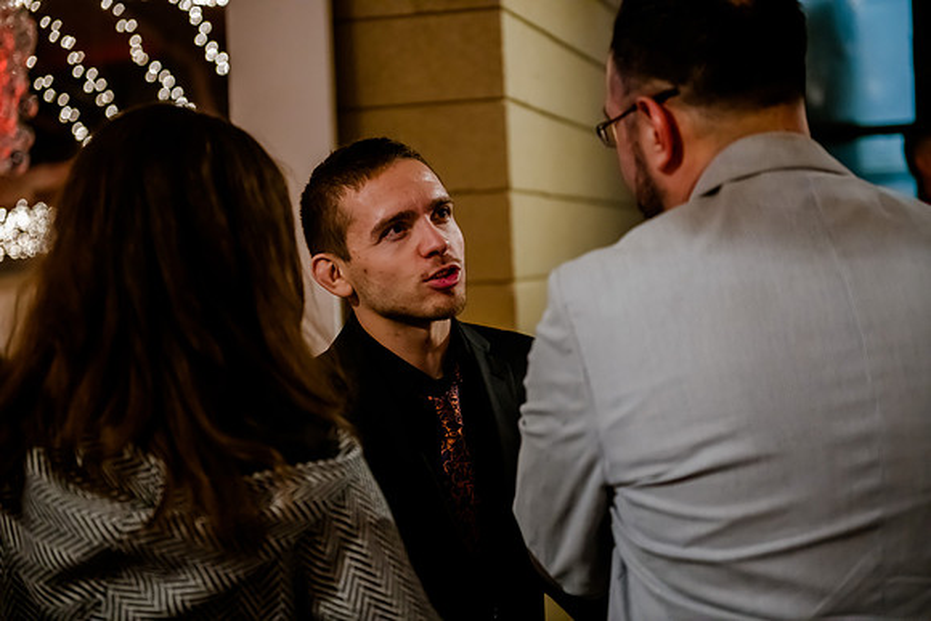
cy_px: 310
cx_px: 466
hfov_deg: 30.5
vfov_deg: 20.6
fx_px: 1707
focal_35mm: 66
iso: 5000
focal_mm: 66
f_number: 2.8
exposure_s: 1/160
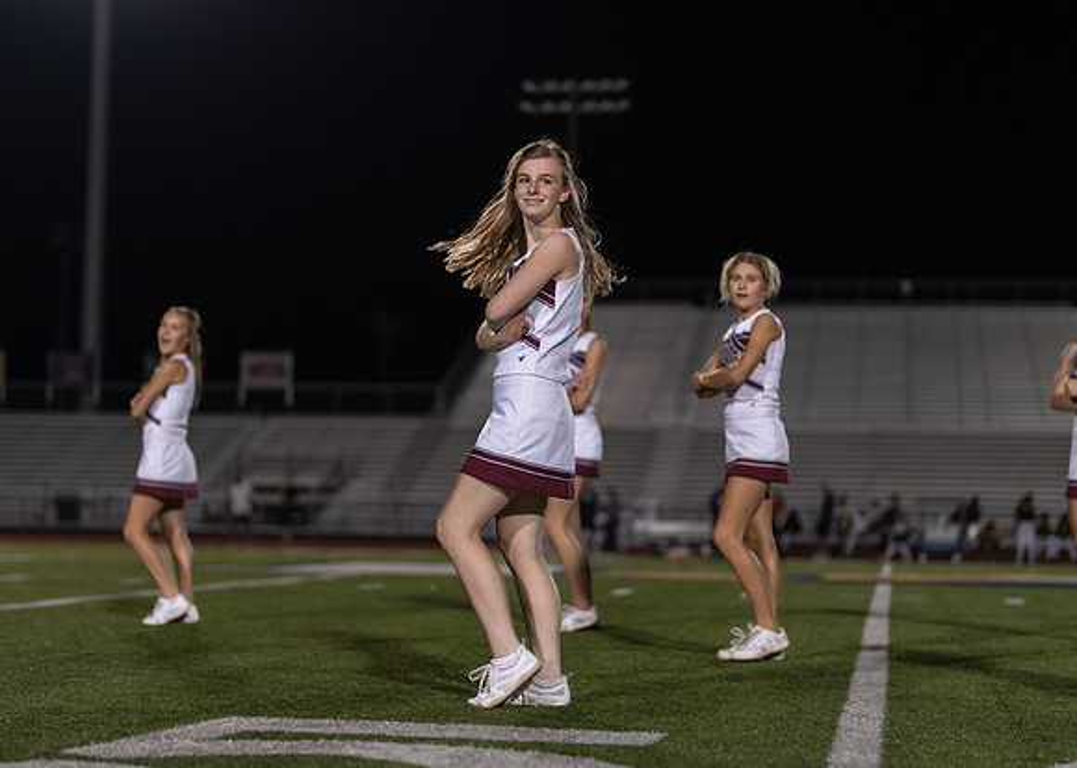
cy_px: 408
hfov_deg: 27.4
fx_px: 2205
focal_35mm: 72
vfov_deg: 19.8
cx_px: 535
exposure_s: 1/1000
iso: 500
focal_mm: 50
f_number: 1.2
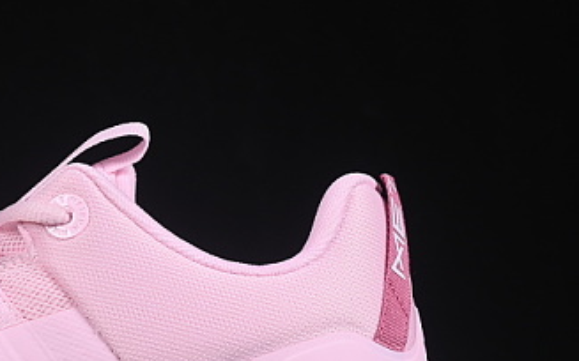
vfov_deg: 7.0
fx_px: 2949
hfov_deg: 11.1
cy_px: 275
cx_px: 2
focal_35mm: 187
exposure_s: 1/80
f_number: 8
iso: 160
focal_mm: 50
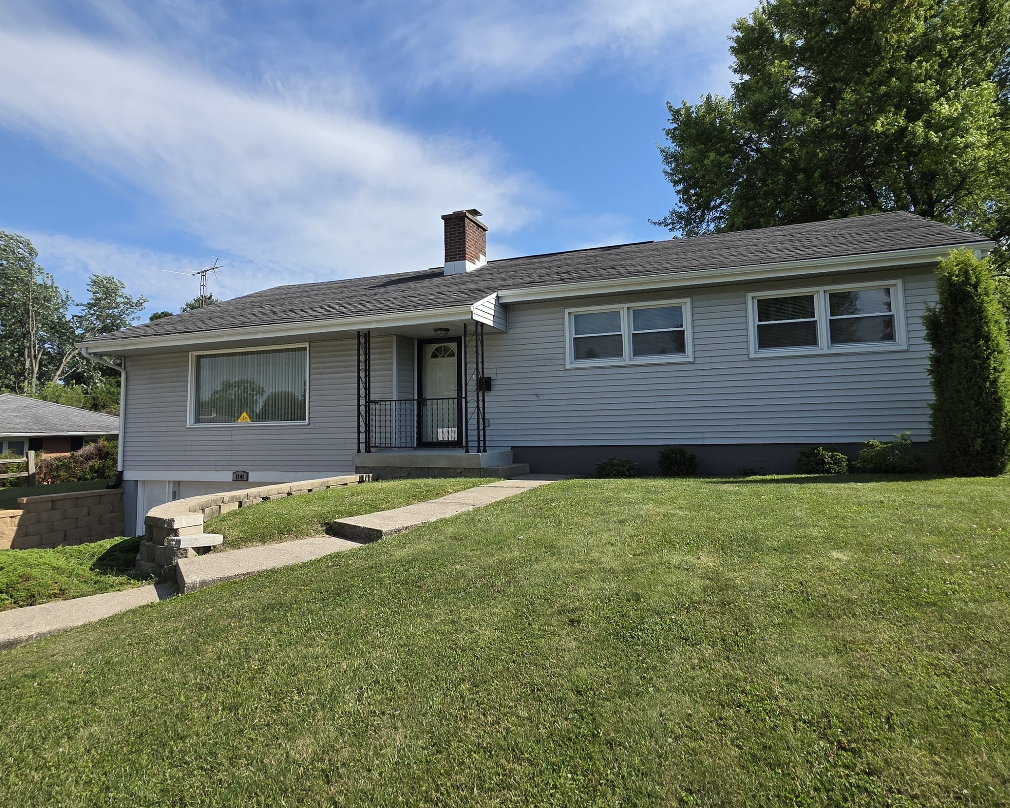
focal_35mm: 19
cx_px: 548
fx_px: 568
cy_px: 366
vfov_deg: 70.7
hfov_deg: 83.1
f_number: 1.9
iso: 40
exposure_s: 1/2679
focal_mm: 2.2
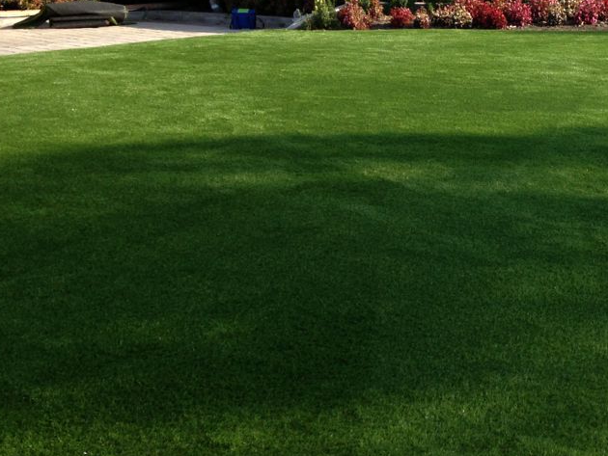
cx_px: 594
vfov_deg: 21.9
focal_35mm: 67
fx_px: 1177
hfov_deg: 27.5
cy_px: 158
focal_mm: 4.13
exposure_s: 1/645
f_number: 2.4
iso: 50
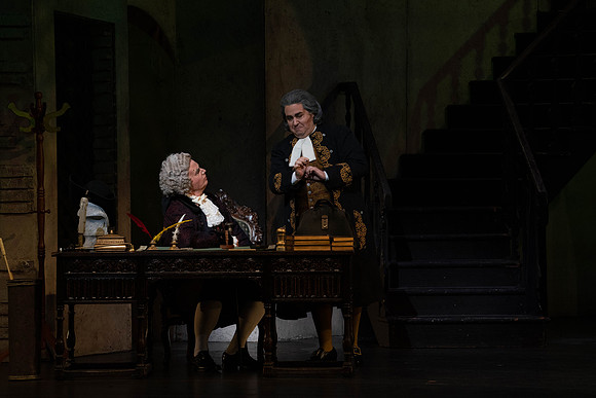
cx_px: 298
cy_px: 199
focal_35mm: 200
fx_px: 3312
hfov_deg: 10.3
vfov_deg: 6.9
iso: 3200
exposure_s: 1/250
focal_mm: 200
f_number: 9
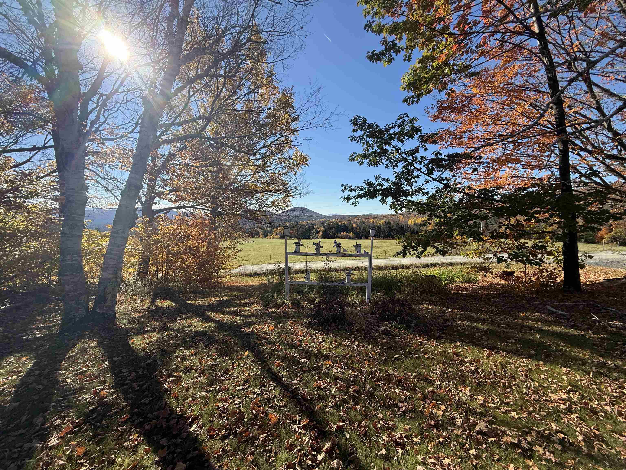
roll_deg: -1.0
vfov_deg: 85.7
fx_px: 253
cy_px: 235
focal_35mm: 14
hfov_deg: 102.1
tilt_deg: -5.2
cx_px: 313
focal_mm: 2.22
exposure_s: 1/1399
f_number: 2.2
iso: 50
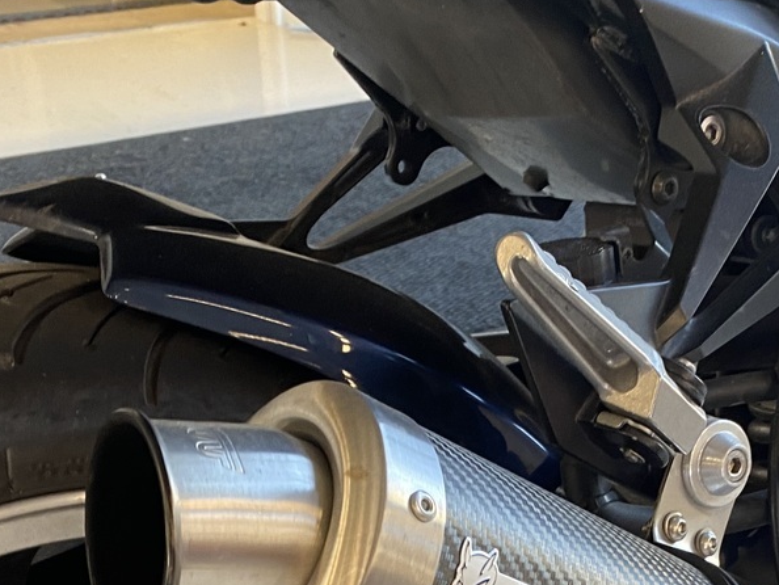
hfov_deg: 30.4
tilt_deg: -36.9
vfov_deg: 21.8
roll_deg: -0.8
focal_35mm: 63
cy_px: 682
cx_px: 551
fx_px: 1418
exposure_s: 1/50
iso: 80
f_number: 1.8
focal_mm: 4.25
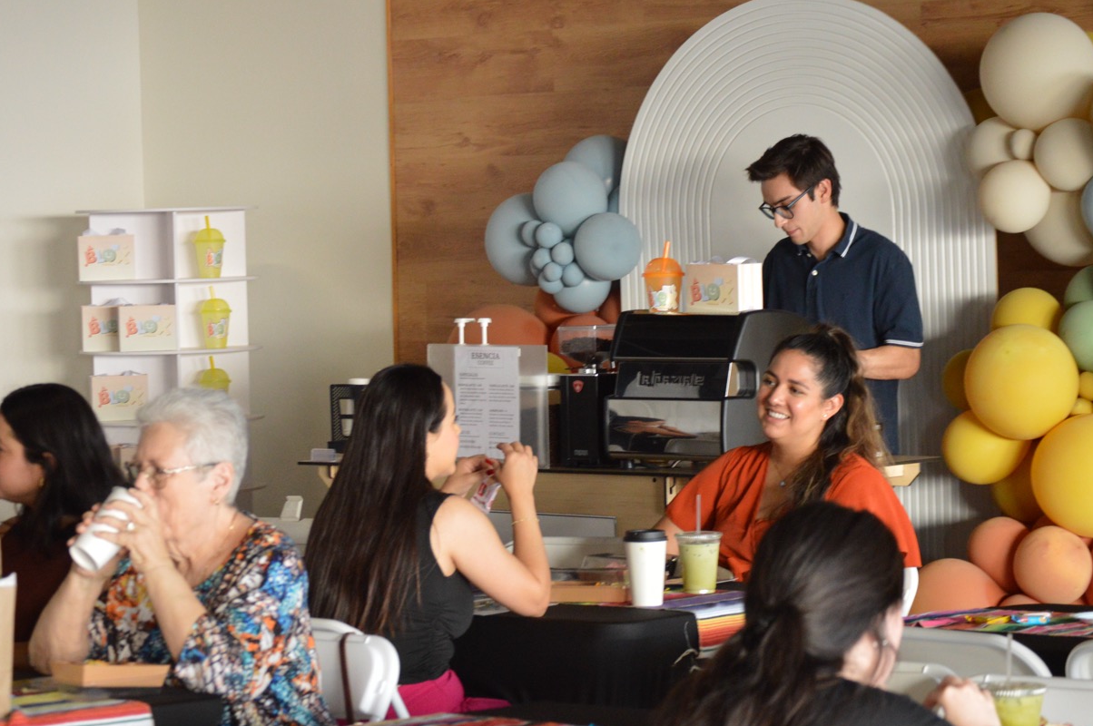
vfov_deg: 12.5
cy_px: 321
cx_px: 530
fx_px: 3326
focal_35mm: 110
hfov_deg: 18.7
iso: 1600
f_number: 4
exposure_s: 1/125
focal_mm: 55
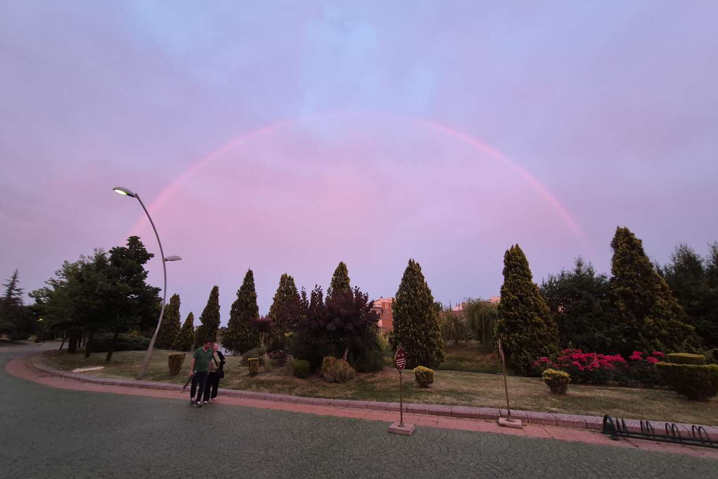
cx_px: 357
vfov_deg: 81.1
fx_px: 279
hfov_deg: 104.3
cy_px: 255
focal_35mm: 14
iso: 320
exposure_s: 1/50
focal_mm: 1.74
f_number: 2.2
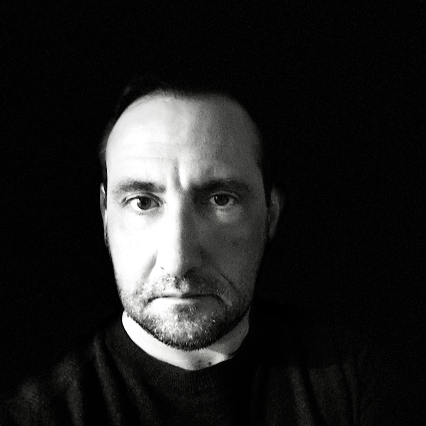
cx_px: 211
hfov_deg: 46.0
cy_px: 235
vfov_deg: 46.0
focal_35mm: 36
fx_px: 501
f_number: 2.2
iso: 1600
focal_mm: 2.71
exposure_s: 1/15
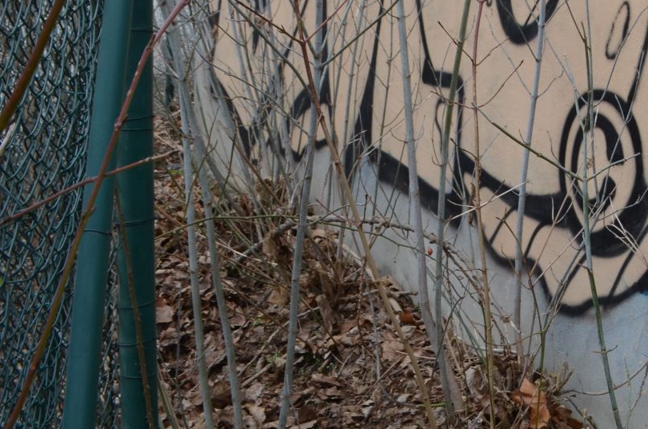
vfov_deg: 19.9
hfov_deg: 27.9
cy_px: -77
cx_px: 757
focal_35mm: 64
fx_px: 1150
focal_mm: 18
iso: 400
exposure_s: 1/60
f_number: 10
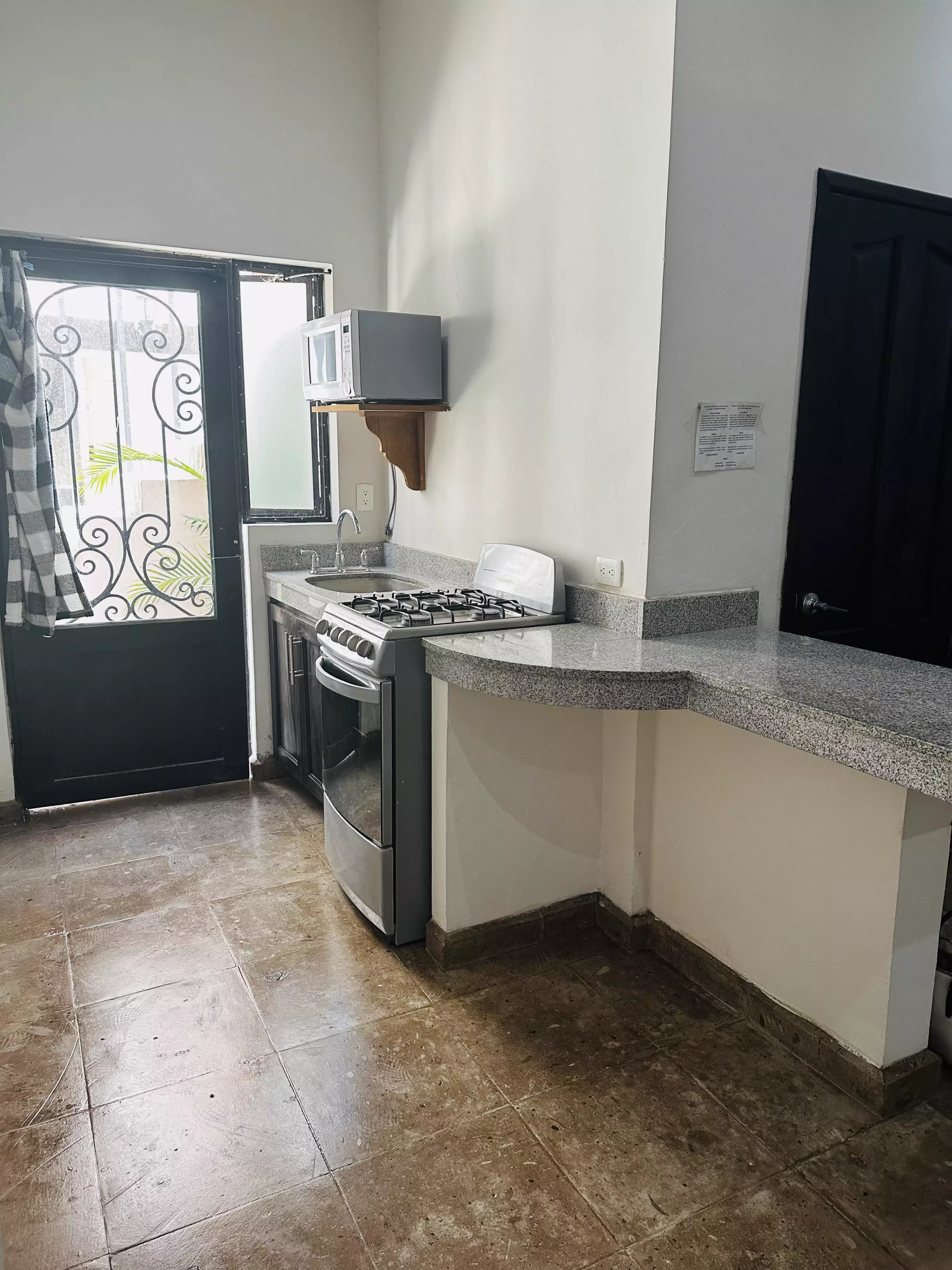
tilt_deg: -11.1
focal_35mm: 24
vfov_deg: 71.6
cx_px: 476
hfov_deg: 56.8
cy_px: 635
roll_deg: -1.0
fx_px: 880
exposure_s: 1/113
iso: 250
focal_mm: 6.86
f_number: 1.78
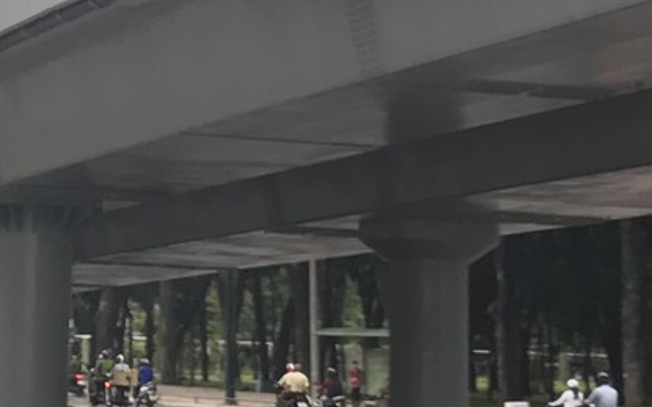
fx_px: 2540
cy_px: -64
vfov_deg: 9.1
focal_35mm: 143
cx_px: 83
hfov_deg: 14.5
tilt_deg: +9.1
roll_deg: -1.4
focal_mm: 3.99
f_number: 1.8
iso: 25
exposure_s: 1/50
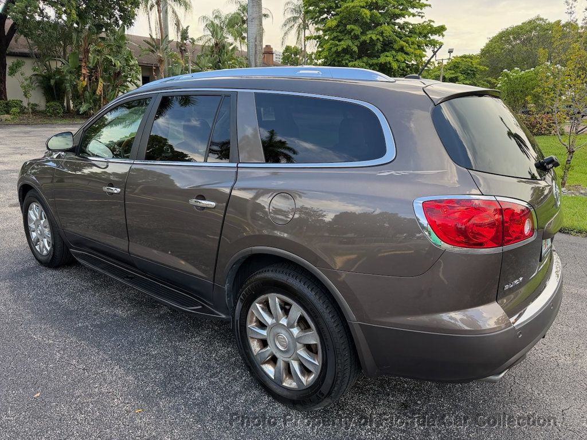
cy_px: 220
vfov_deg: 56.8
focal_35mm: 24
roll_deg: -1.0
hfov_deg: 71.6
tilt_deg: -16.5
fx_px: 407
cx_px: 294
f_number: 1.78
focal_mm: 6.76
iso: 100
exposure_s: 1/567
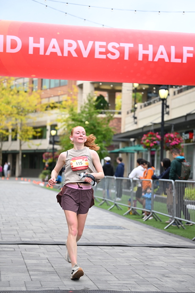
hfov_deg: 17.7
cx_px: 98
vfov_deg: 26.3
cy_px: 146
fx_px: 625
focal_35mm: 77
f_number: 2.8
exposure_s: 1/2000
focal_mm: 77
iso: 640
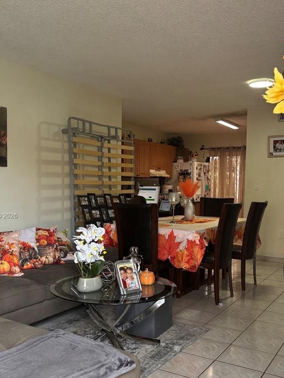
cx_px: 136
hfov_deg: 38.6
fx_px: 405
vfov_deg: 50.0
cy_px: 216
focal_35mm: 37
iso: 125
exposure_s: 1/119
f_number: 1.6
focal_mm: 5.96
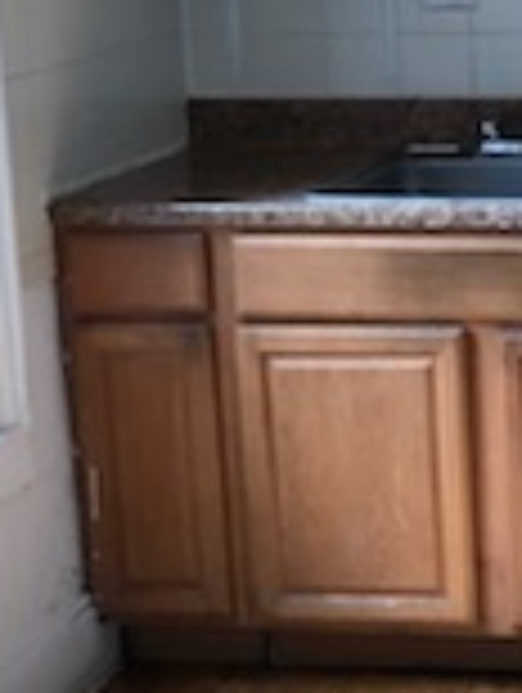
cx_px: 774
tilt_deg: -8.7
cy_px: 130
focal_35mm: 87
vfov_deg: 22.2
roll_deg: +1.9
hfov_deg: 15.7
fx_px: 1744
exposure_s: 1/120
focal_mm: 3.99
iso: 20
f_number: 1.8
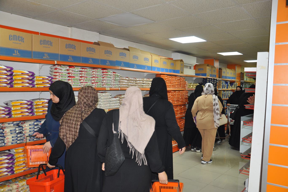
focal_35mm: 32
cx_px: 144
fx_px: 252
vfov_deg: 41.7
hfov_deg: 59.5
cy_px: 96
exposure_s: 1/60
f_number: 3.8
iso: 400
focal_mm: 21
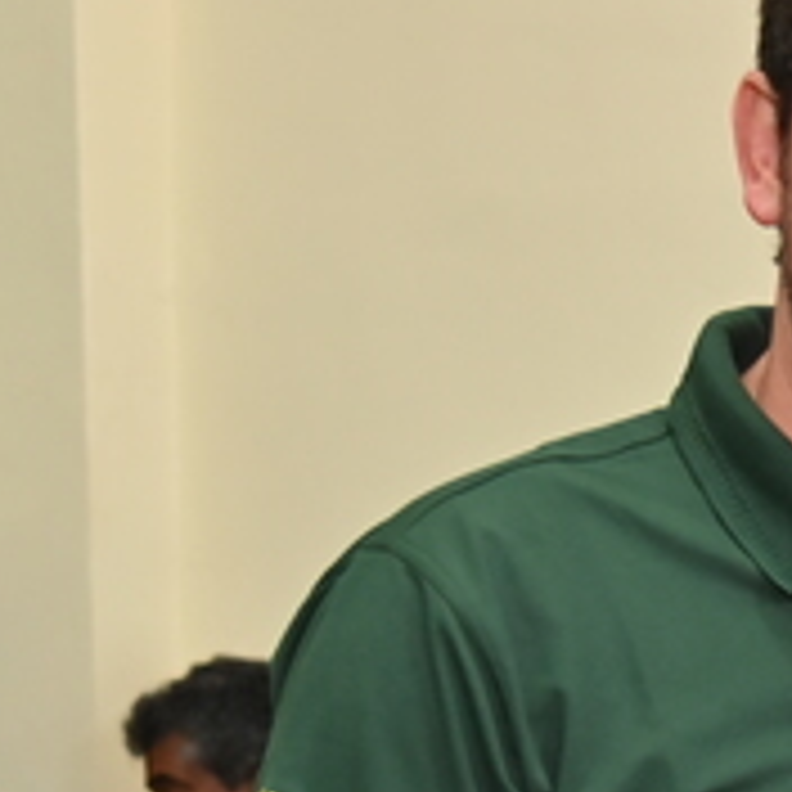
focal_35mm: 152
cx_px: 1467
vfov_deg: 11.3
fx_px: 3935
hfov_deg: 10.7
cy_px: 961
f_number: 4
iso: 1250
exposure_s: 1/125
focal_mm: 35
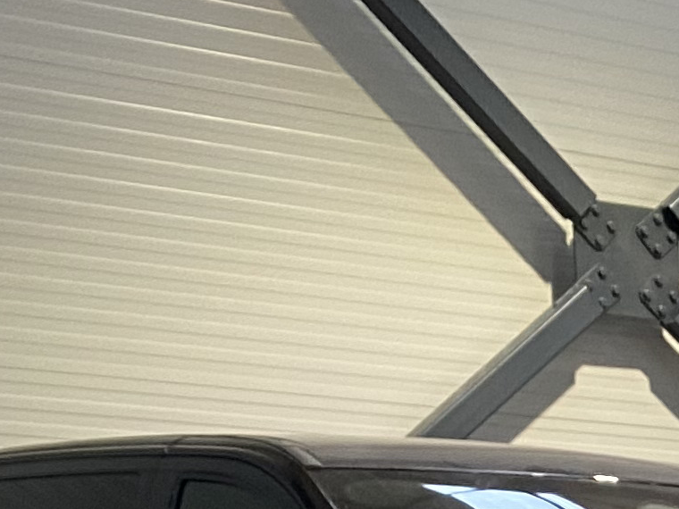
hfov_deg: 11.6
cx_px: 1664
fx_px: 2707
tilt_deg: -11.1
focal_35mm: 138
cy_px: 1227
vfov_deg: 9.5
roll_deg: -0.6
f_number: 1.8
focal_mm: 4.25
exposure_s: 1/50
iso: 160
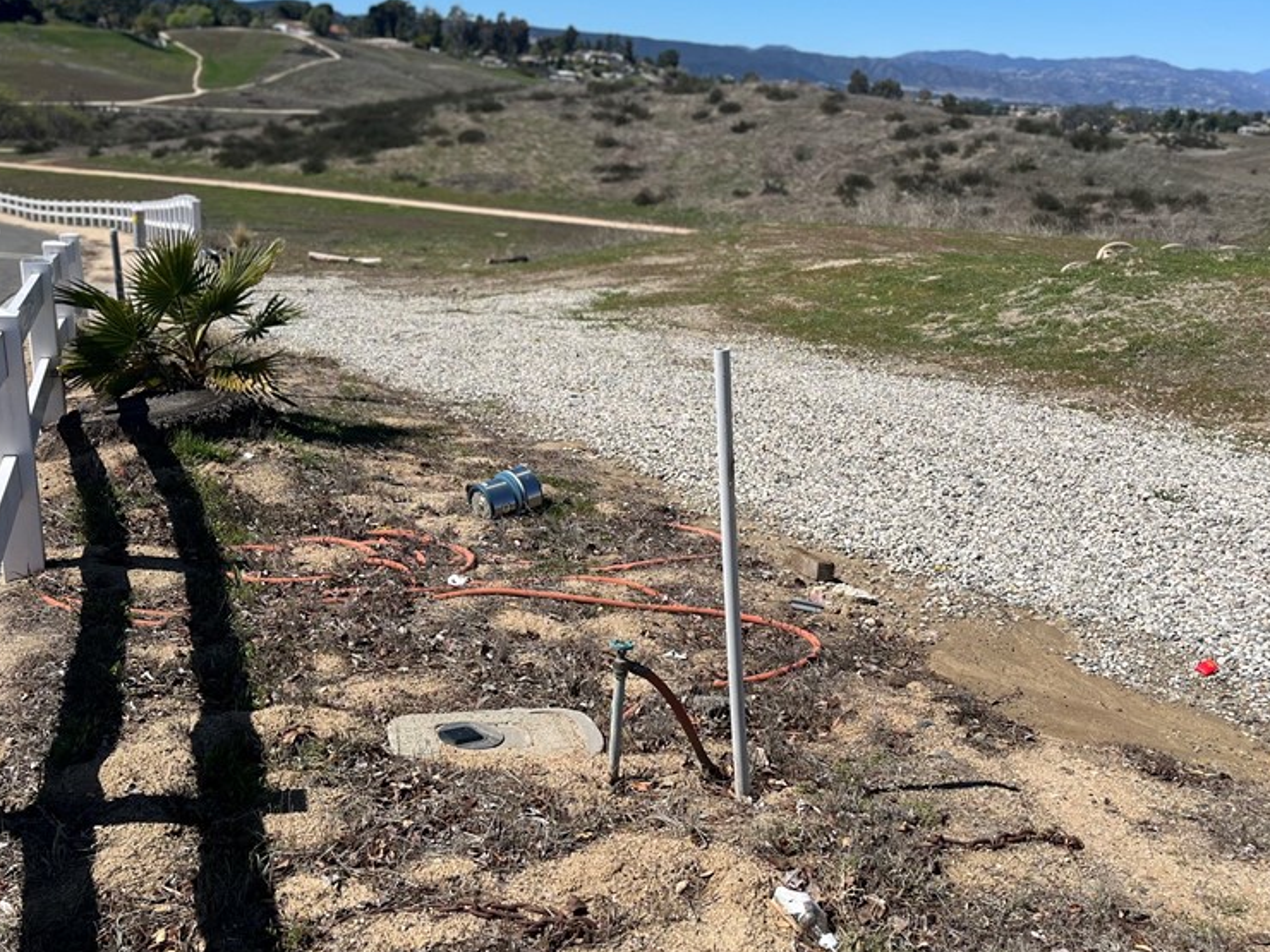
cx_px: 632
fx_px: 1321
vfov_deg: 39.4
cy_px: 585
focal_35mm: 36
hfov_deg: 51.4
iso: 50
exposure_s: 1/4651
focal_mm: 5.1
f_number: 1.6
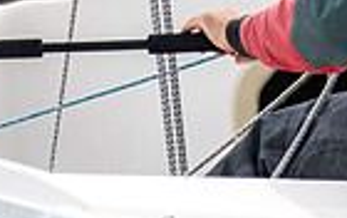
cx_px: 404
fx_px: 17969
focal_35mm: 1897
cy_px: -118
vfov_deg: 0.7
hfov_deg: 1.1
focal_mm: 300
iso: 250
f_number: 4
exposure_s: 1/4000
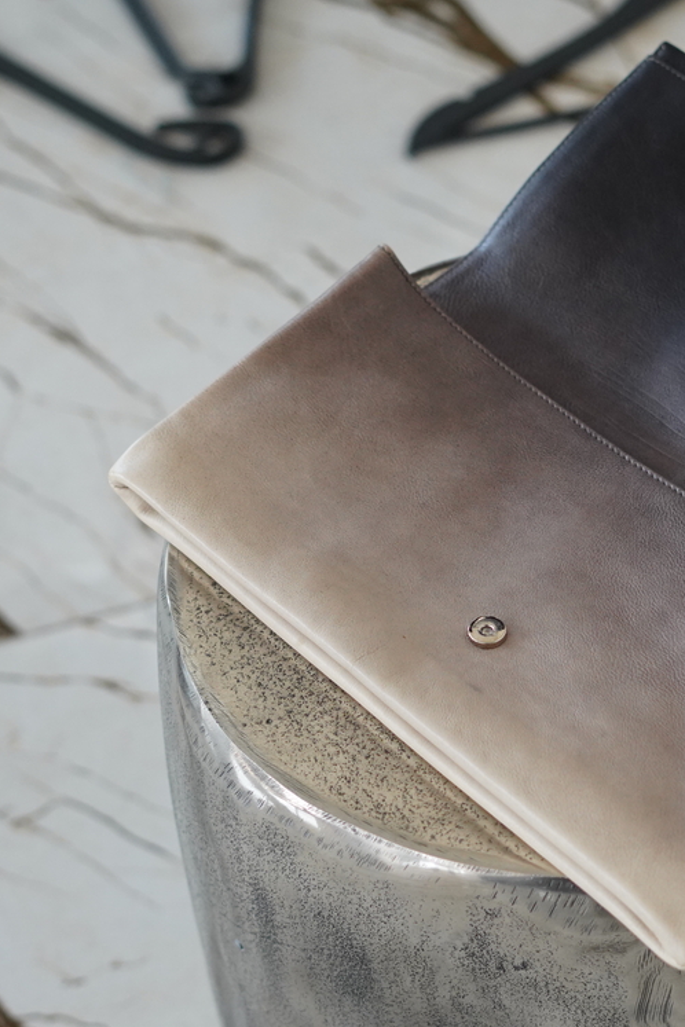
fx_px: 3225
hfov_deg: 12.0
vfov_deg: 18.1
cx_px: 646
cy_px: 514
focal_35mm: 113
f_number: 2.8
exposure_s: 1/160
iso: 1600
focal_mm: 50
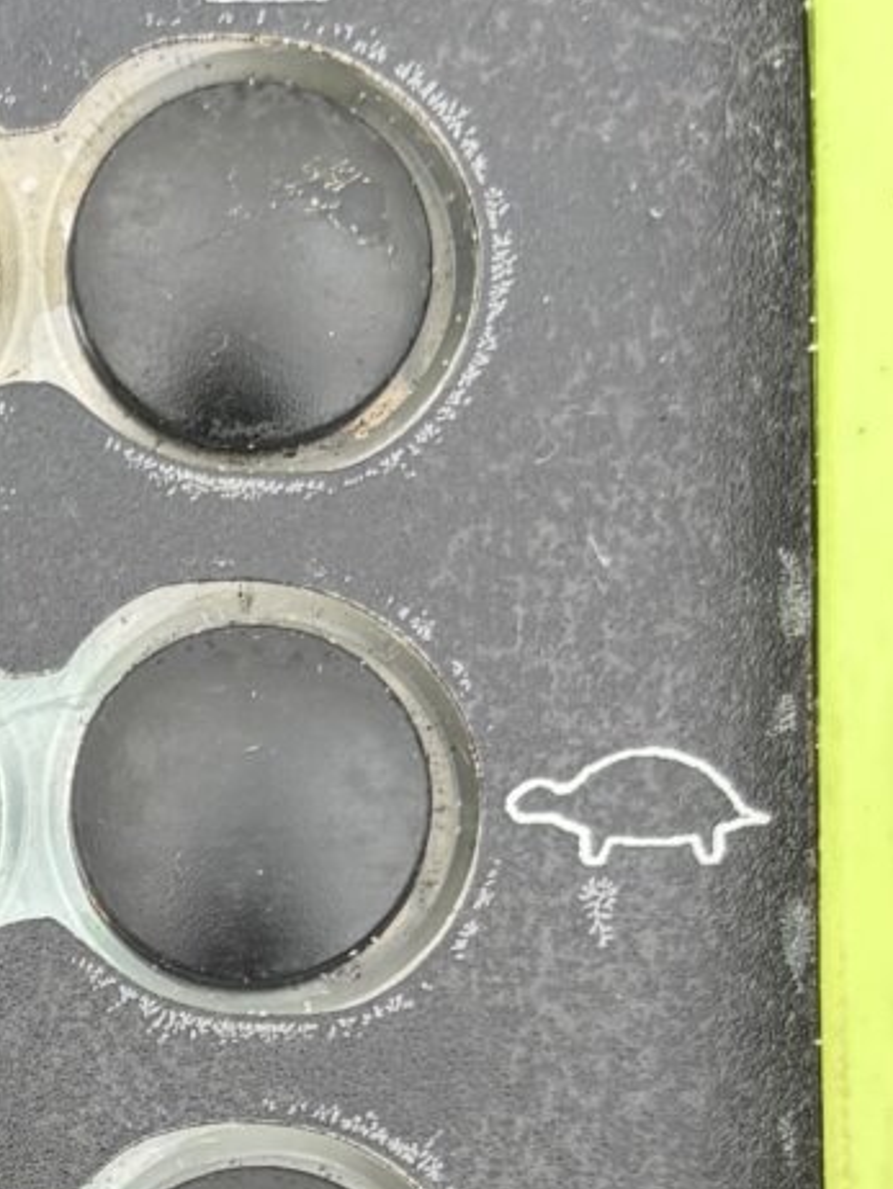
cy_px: 1423
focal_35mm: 144
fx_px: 4949
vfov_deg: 13.3
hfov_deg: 10.1
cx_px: -252
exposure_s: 1/464
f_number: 1.6
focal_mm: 5.96
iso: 50
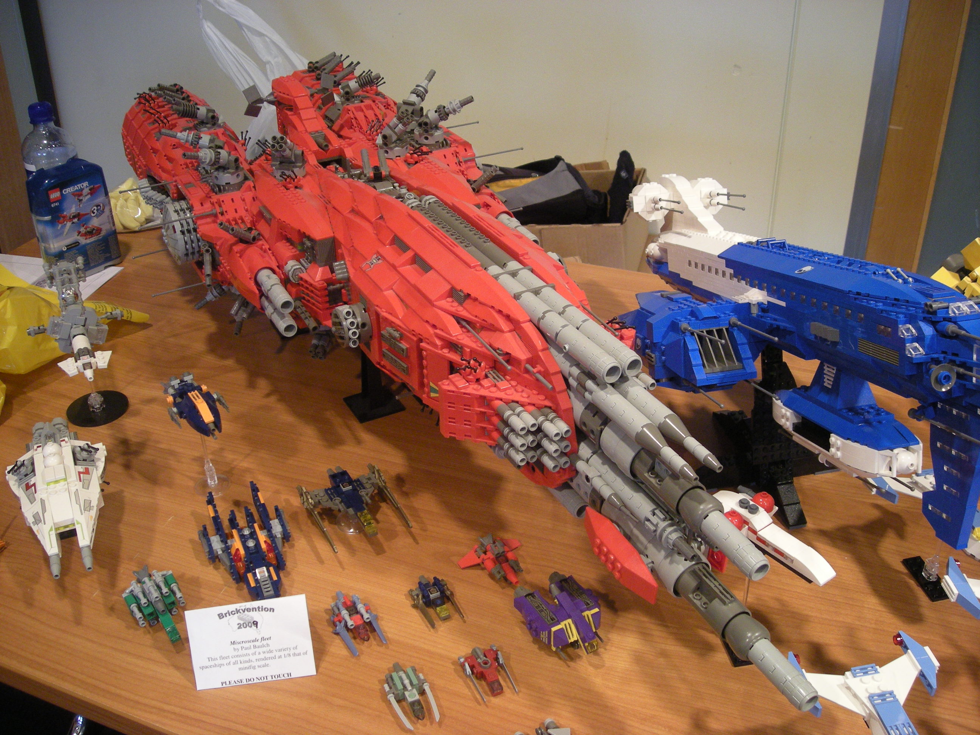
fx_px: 991
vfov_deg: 40.7
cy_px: 368
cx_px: 490
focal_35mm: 35
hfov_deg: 52.6
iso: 176
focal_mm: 5.7
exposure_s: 1/8
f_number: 2.8
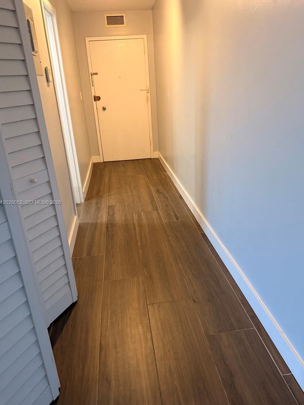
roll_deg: +4.7
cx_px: 154
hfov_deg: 54.9
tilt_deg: -21.1
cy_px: 203
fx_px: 293
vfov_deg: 69.4
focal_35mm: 25
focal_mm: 6.76
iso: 250
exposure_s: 1/60
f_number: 1.78
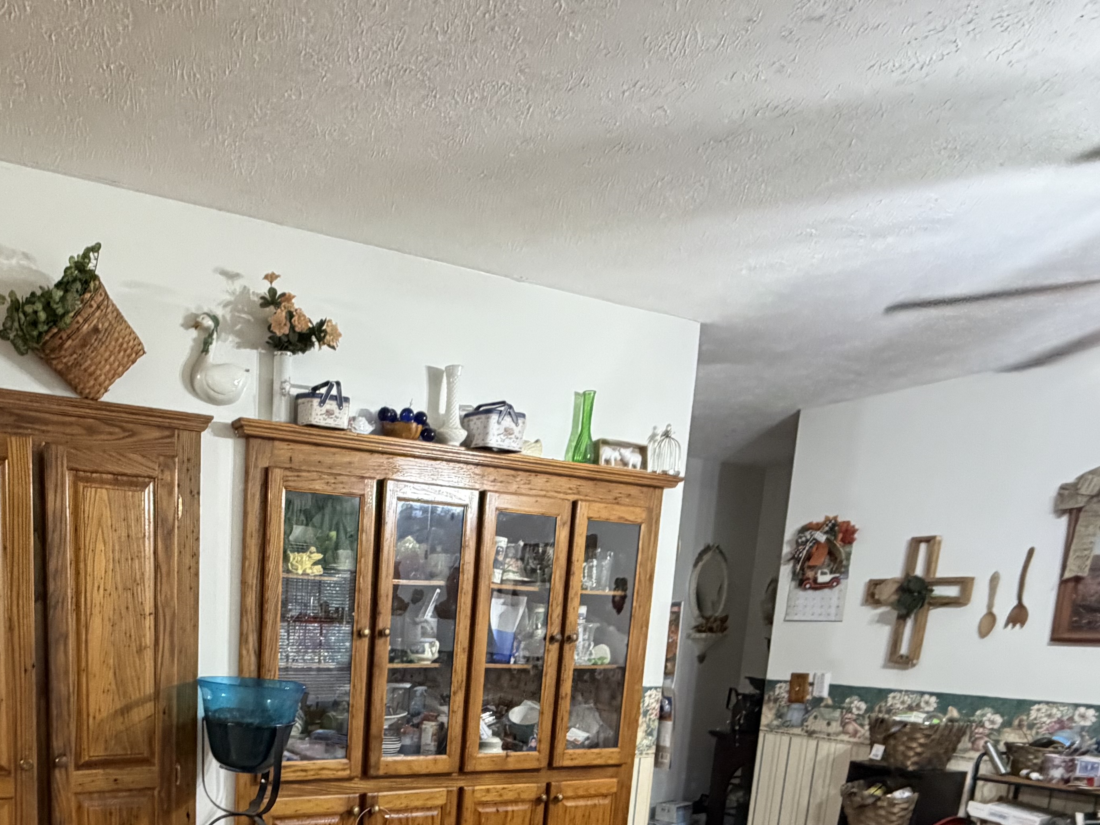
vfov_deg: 42.9
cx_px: 261
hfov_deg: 58.1
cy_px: 785
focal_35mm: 29
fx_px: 921
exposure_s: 1/60
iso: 400
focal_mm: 2.22
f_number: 2.2
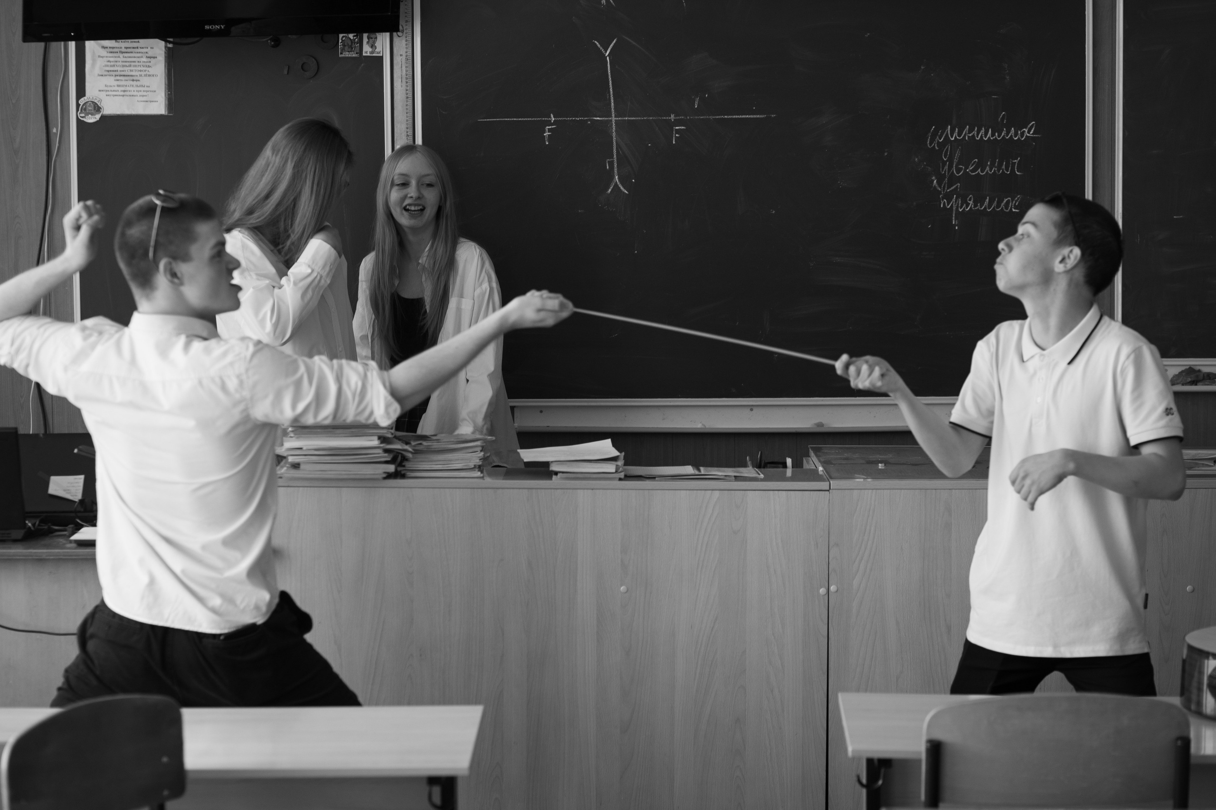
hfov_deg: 23.0
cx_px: 608
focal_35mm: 89
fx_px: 2991
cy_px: 405
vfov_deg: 15.4
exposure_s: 1/125
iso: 160
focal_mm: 85
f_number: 3.2
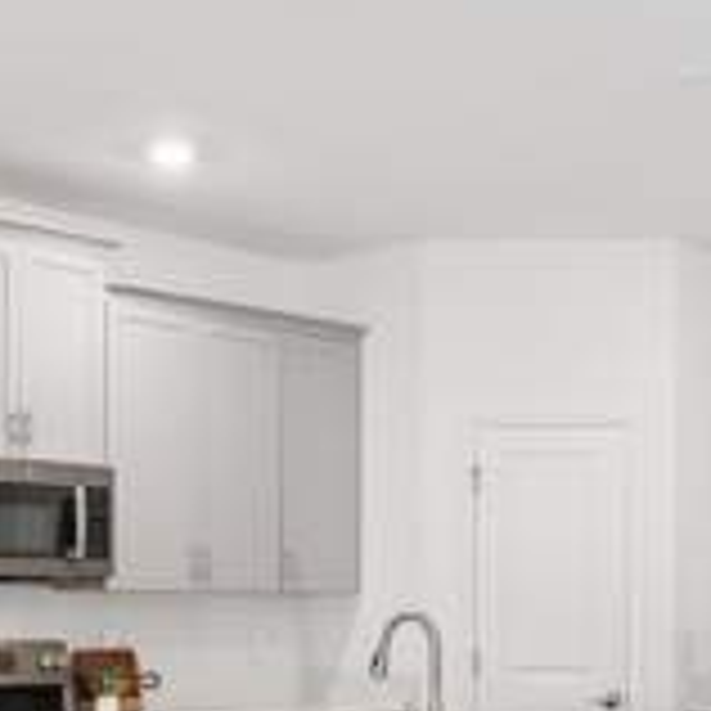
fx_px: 1486
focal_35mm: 64
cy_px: 592
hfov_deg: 26.8
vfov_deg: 26.3
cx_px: 248
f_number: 9
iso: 400
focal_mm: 16.5
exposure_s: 1/13
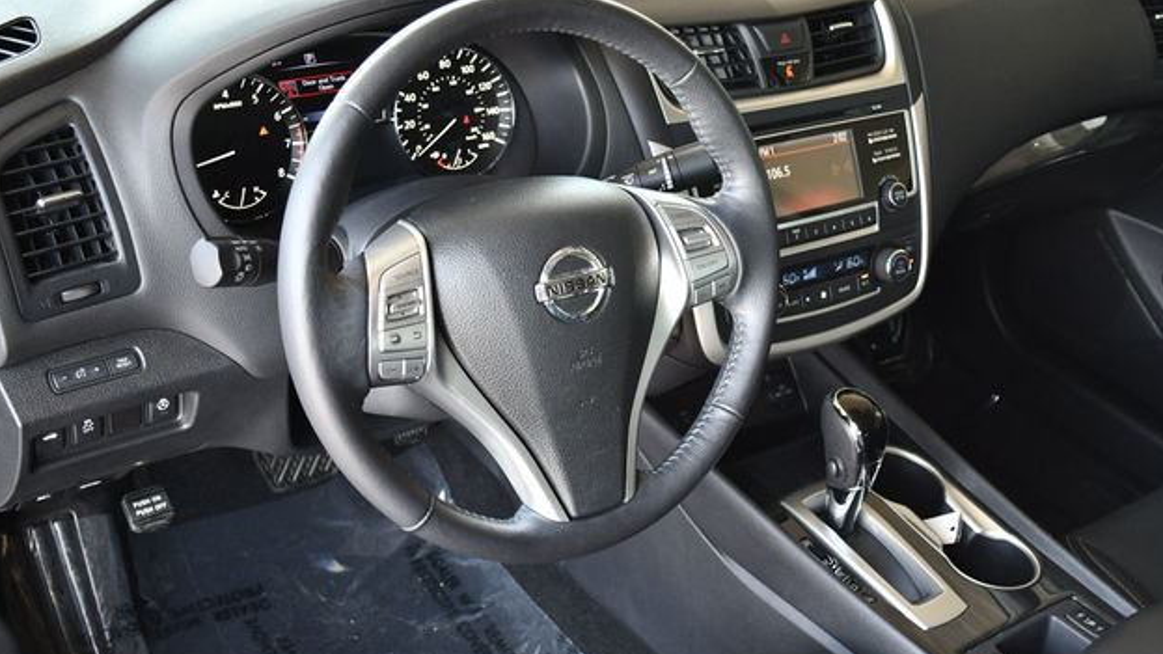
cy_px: 306
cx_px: 587
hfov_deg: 47.4
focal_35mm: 43
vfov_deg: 27.7
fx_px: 1326
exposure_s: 1/160
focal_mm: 20
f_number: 3.8
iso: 800
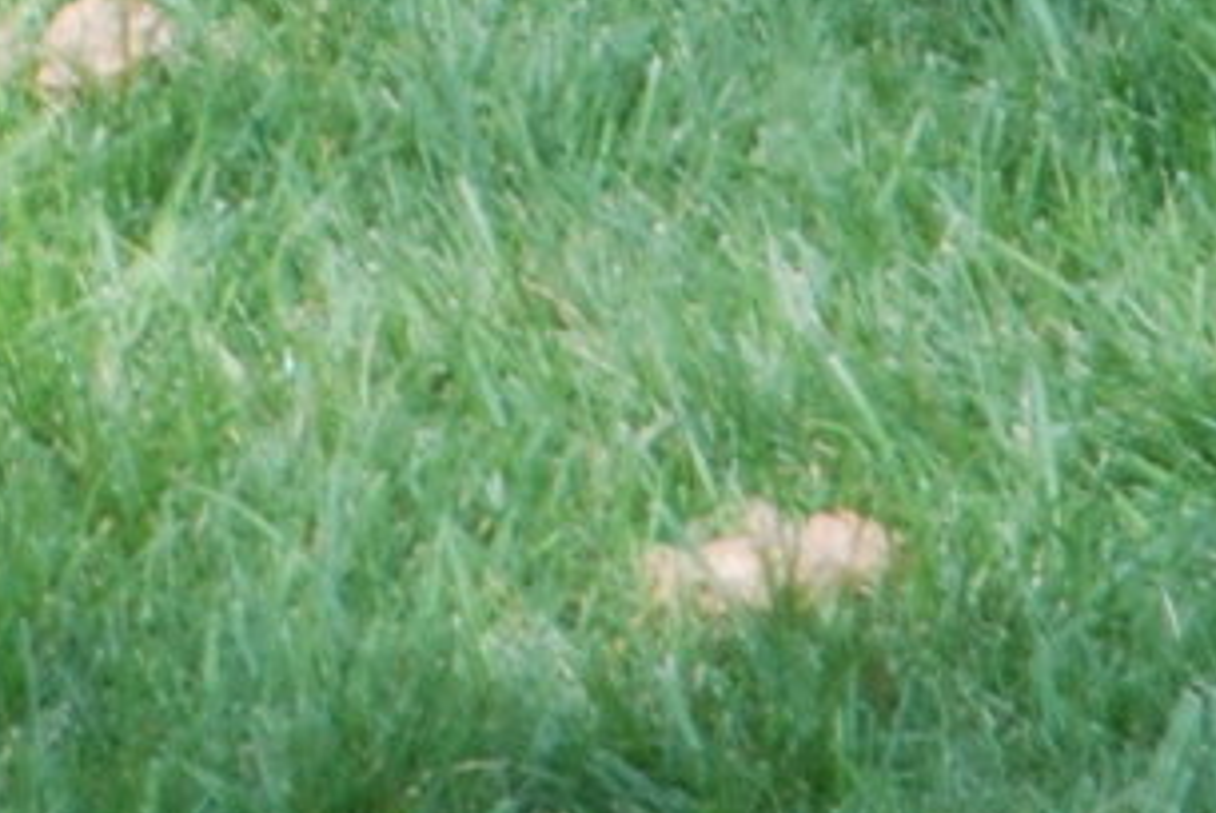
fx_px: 38610
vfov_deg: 1.2
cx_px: -275
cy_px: -1359
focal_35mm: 1142
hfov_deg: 1.8
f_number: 5.6
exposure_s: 1/160
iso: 400
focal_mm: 120
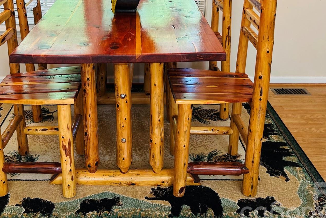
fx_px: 398
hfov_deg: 44.3
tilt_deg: -16.7
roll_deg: +0.6
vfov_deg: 29.6
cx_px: 131
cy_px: 34
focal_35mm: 44
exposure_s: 1/120
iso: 80
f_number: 1.5
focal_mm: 5.7
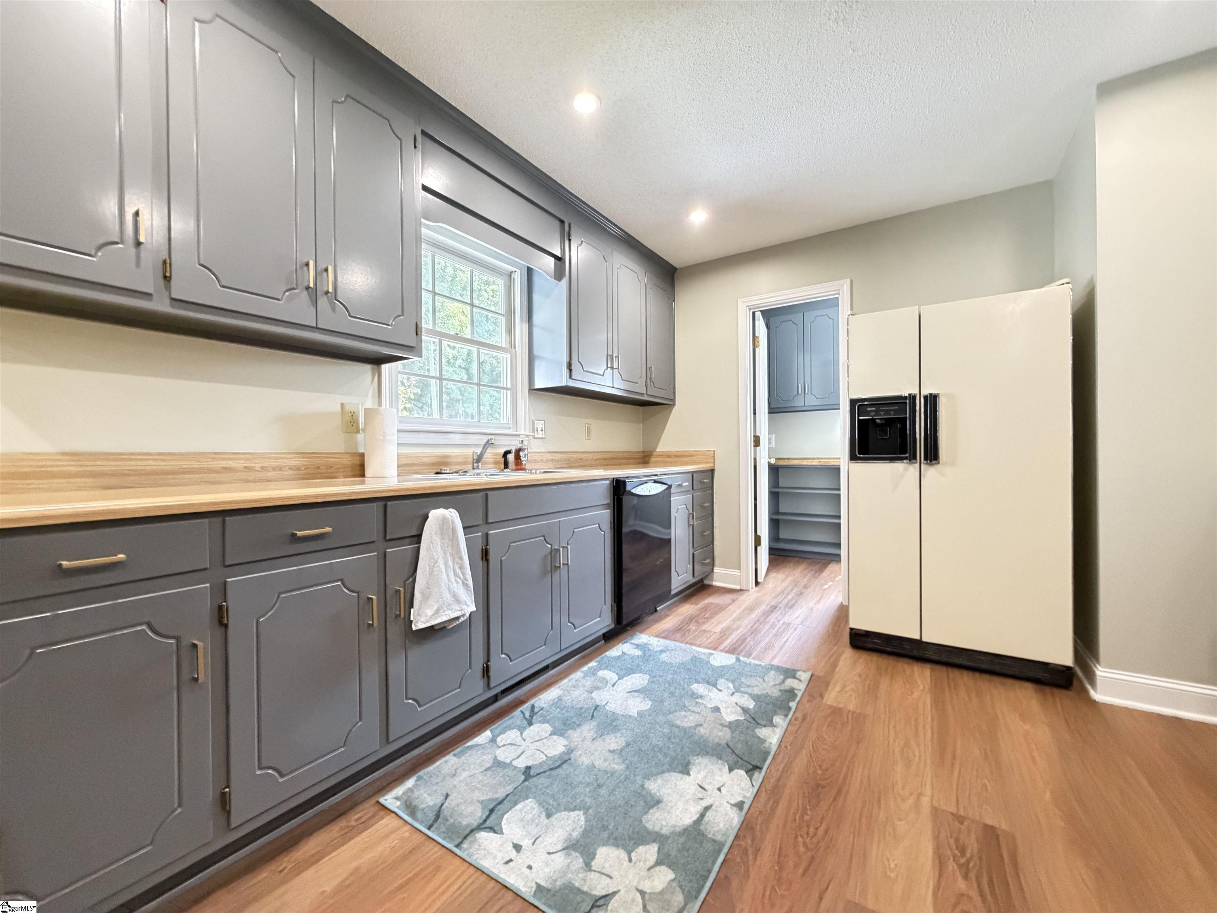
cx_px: 608
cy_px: 456
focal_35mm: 14
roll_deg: +0.9
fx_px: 492
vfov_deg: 85.7
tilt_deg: +0.6
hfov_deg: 102.1
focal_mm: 2.22
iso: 800
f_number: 2.2
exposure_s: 1/60
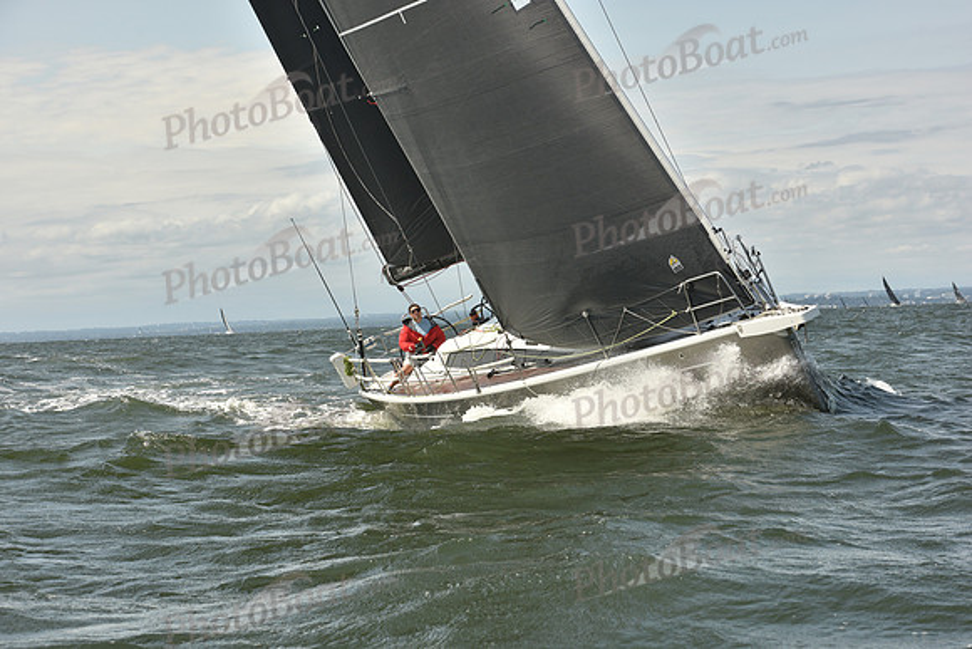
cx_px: 486
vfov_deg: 14.4
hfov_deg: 21.5
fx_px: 2565
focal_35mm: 95
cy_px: 324
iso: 250
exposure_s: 1/800
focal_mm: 95
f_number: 9
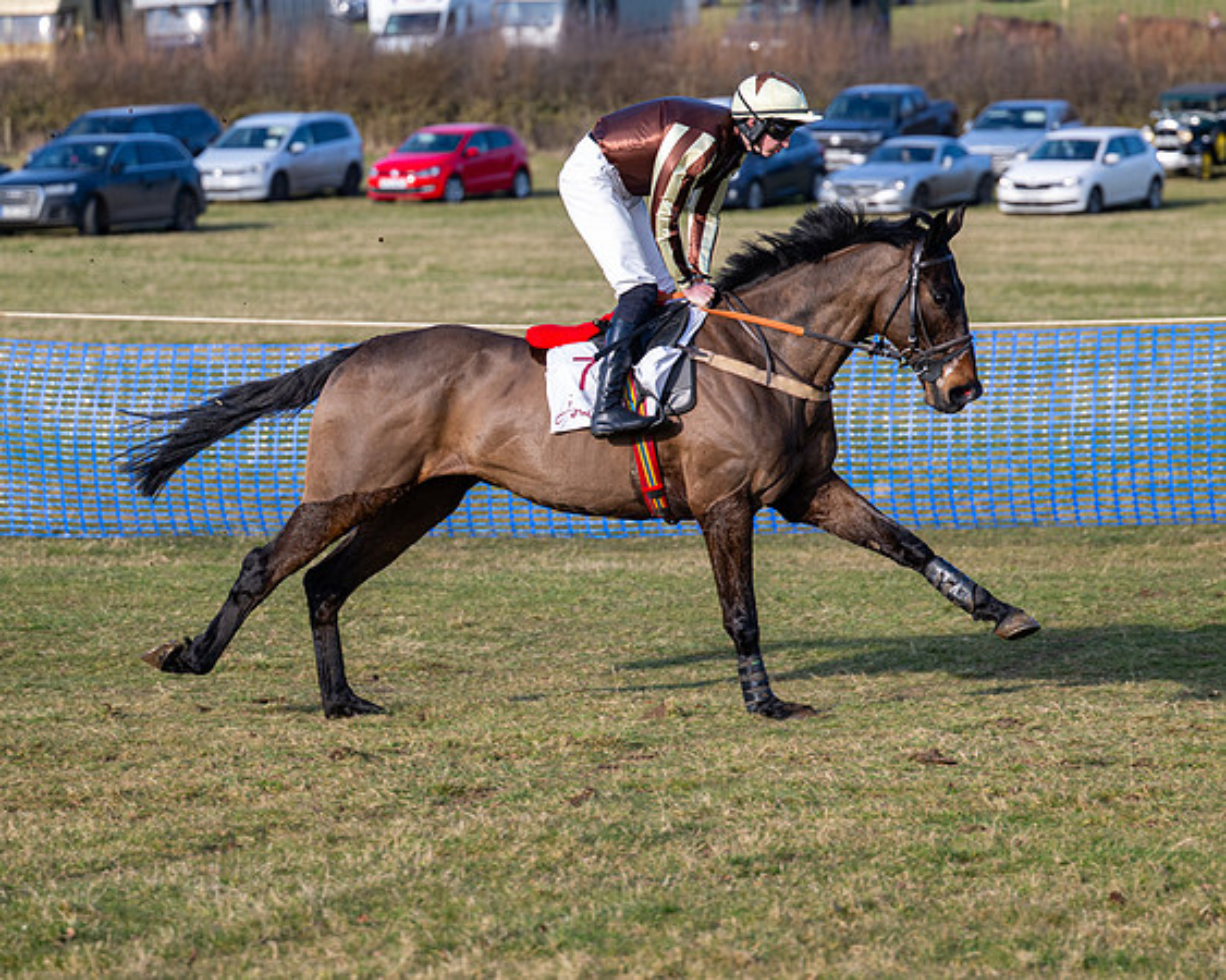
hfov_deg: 11.6
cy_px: 489
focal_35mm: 166
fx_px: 6030
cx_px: 524
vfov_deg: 9.3
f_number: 2.8
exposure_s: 1/1250
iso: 125
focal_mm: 97
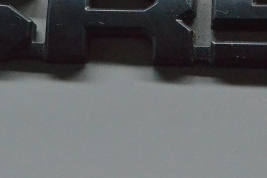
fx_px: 1031
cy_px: 10
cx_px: 111
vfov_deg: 9.8
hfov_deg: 14.8
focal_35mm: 139
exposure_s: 1/160
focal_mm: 38
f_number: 13
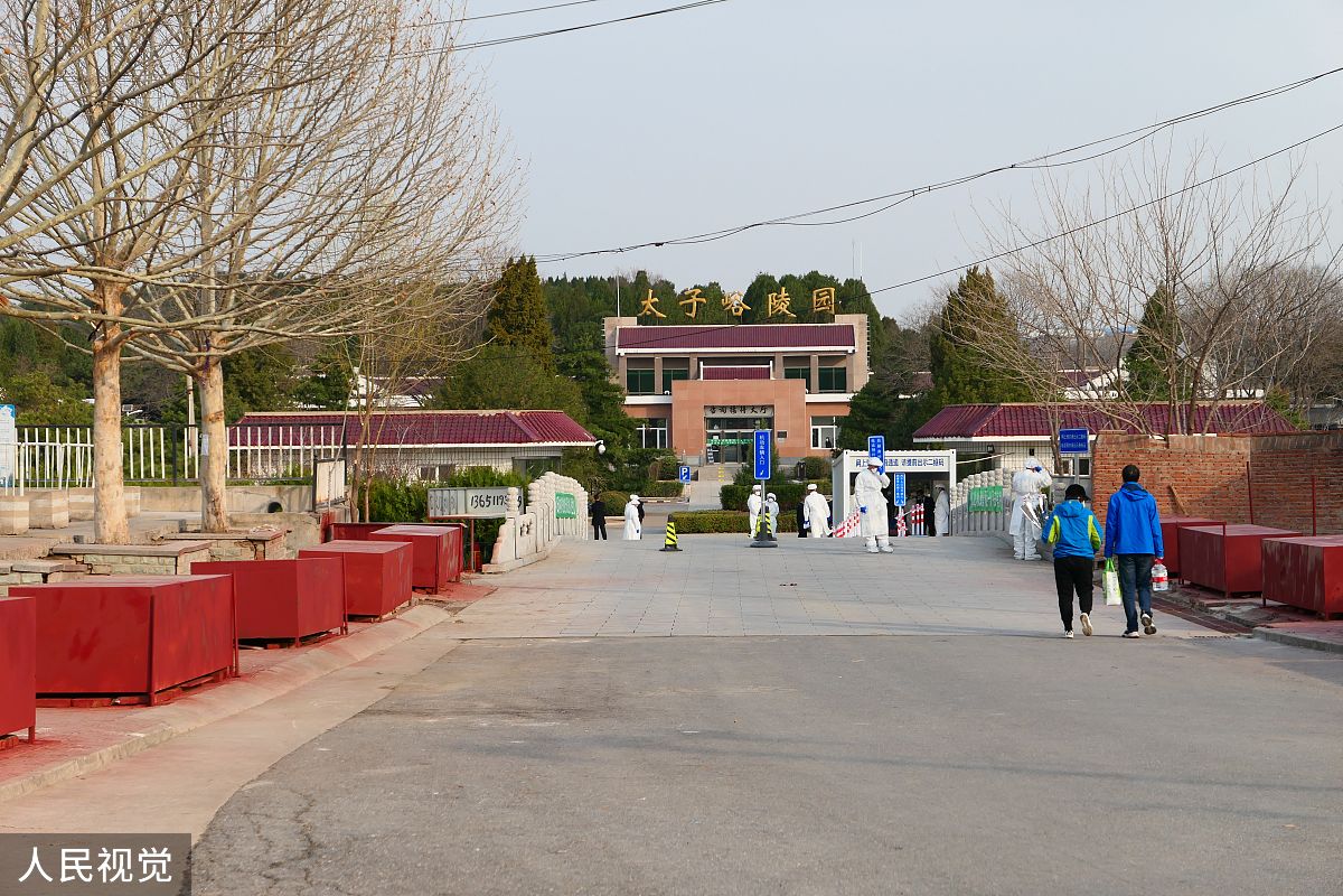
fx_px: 2686
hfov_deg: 28.1
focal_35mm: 72
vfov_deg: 18.9
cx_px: 672
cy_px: 448
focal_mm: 26.4
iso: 125
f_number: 2.8
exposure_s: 1/1600
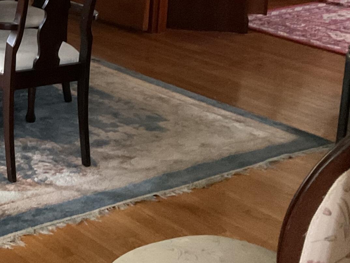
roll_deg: -0.2
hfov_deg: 21.7
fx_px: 819
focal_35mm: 81
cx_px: -111
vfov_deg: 17.6
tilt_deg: -12.8
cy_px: -22
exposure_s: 1/30
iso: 500
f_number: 1.8
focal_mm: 3
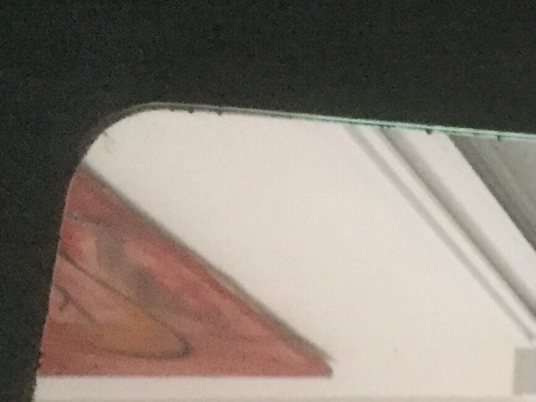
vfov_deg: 13.2
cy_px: 477
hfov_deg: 15.5
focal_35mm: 109
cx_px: 969
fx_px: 1688
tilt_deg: -80.6
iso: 320
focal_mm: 4.15
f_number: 2.2
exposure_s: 1/15
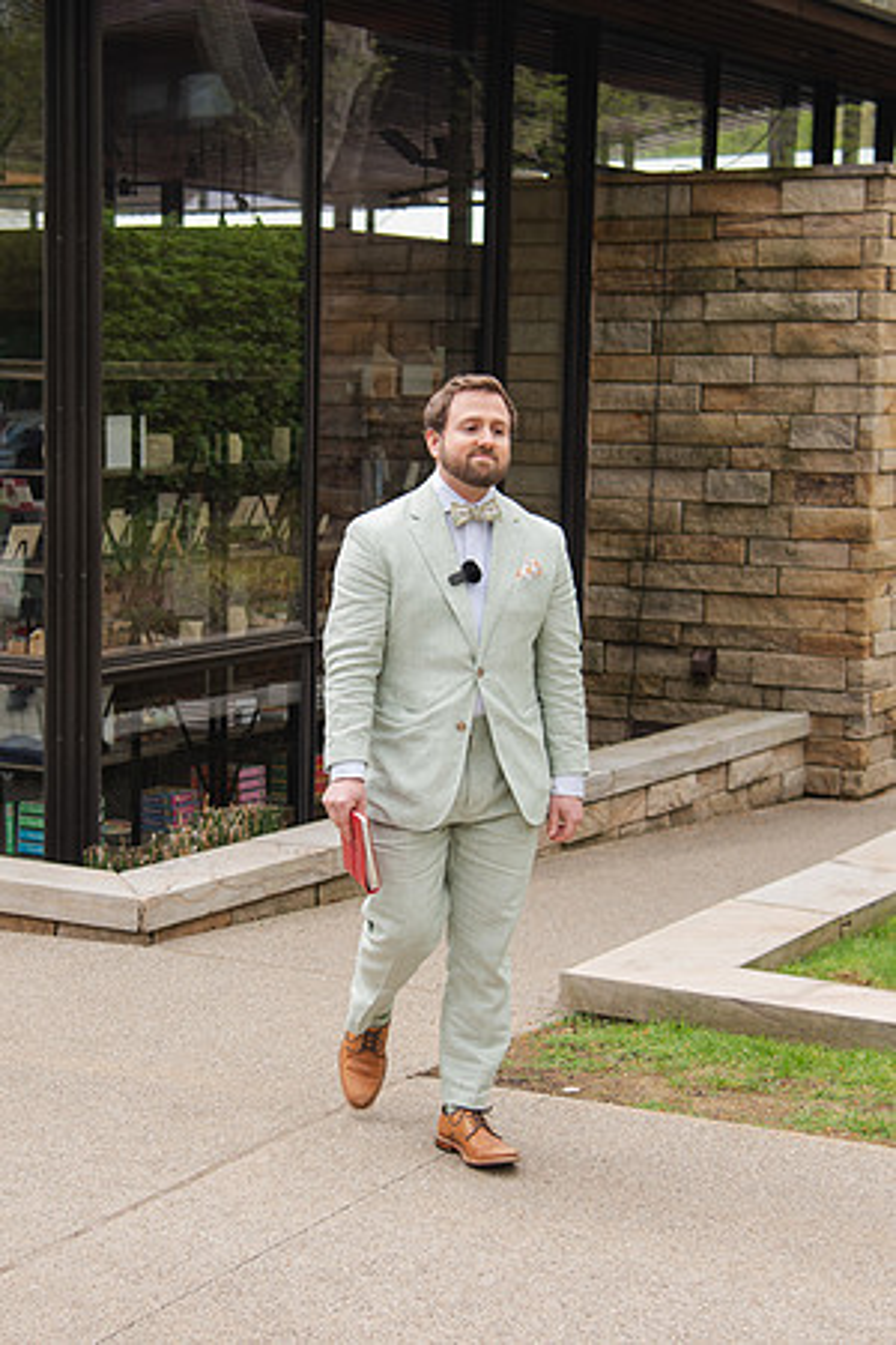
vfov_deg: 28.3
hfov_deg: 19.0
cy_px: 631
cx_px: 328
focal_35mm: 71
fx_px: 2667
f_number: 4
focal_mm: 44
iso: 100
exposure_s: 1/400
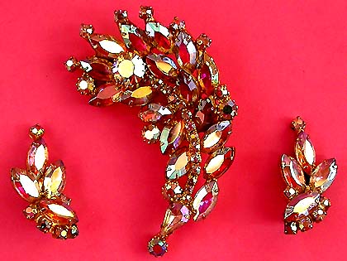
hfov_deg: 49.0
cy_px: 130
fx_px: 381
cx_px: 174
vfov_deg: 37.7
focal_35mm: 38
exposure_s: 1/26.9
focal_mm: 7.85
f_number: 2.6
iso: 100
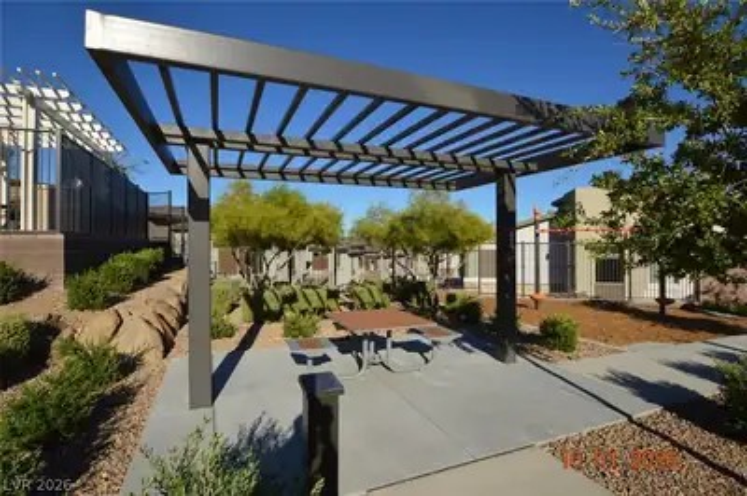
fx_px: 358
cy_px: 248
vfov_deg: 69.6
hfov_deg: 92.5
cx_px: 374
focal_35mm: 17
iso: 100
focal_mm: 11.5
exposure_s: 1/200
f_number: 11
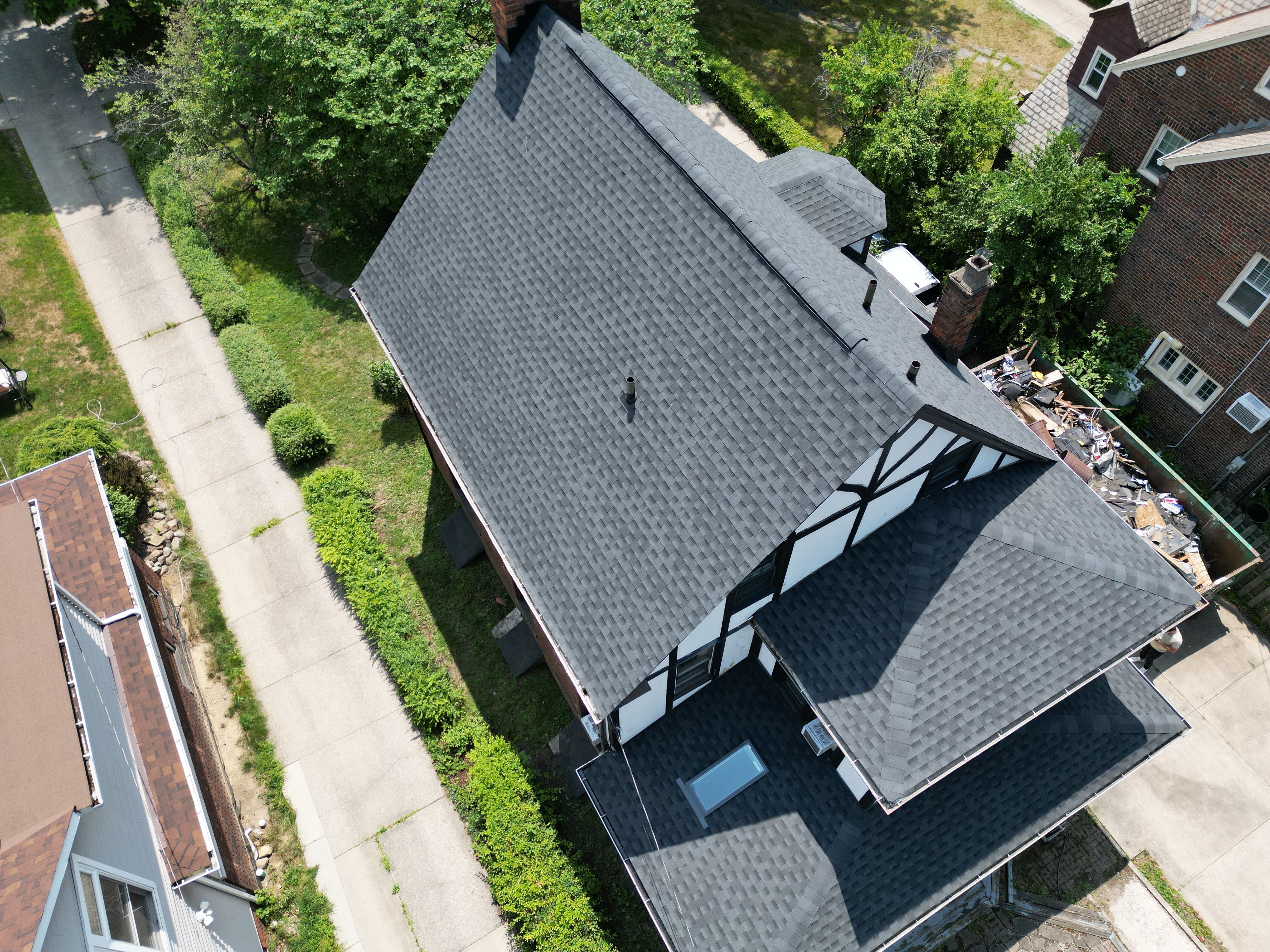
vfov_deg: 56.8
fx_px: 881
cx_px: 635
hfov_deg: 71.6
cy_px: 476
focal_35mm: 24
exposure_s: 1/2000
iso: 150
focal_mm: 6.72
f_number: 1.7
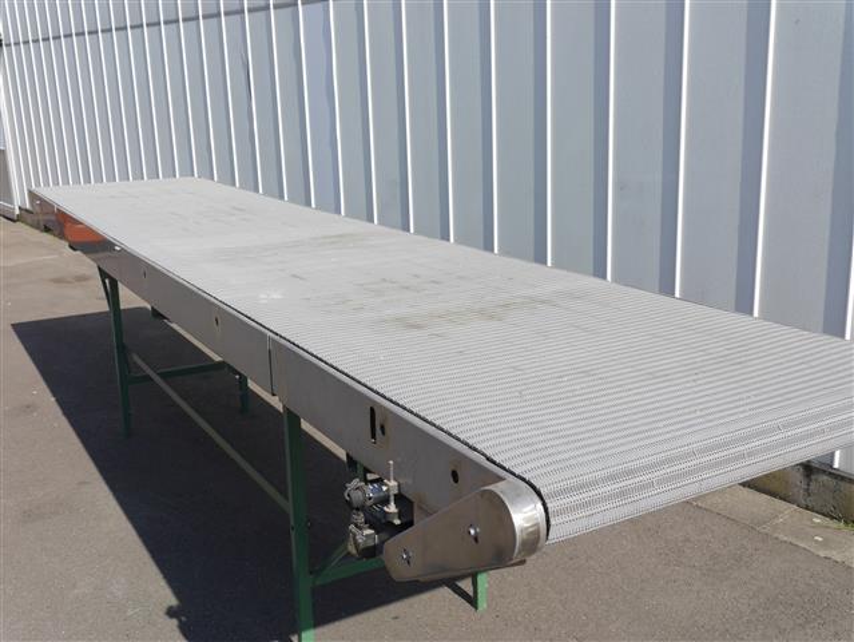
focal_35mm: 40
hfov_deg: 46.8
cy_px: 321
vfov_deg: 36.0
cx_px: 427
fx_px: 987
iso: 160
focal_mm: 20
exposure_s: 1/320
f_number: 8
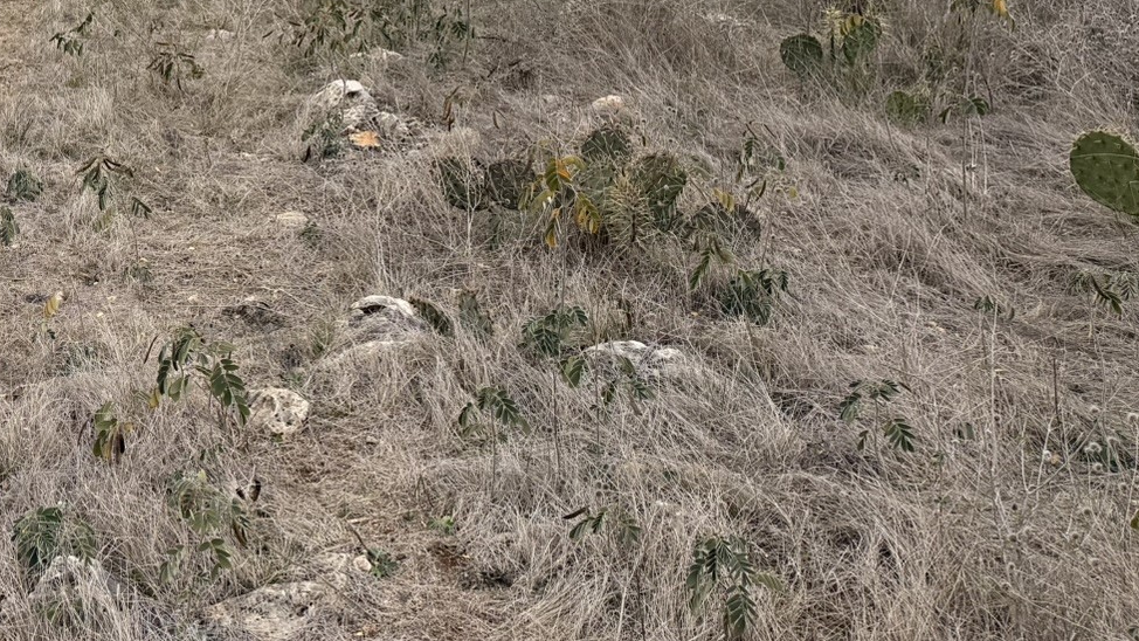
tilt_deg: -9.7
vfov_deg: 20.4
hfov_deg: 34.9
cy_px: -140
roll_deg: +0.6
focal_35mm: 55
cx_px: 46
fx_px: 1661
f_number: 1.78
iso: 80
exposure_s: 1/1005
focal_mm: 6.76
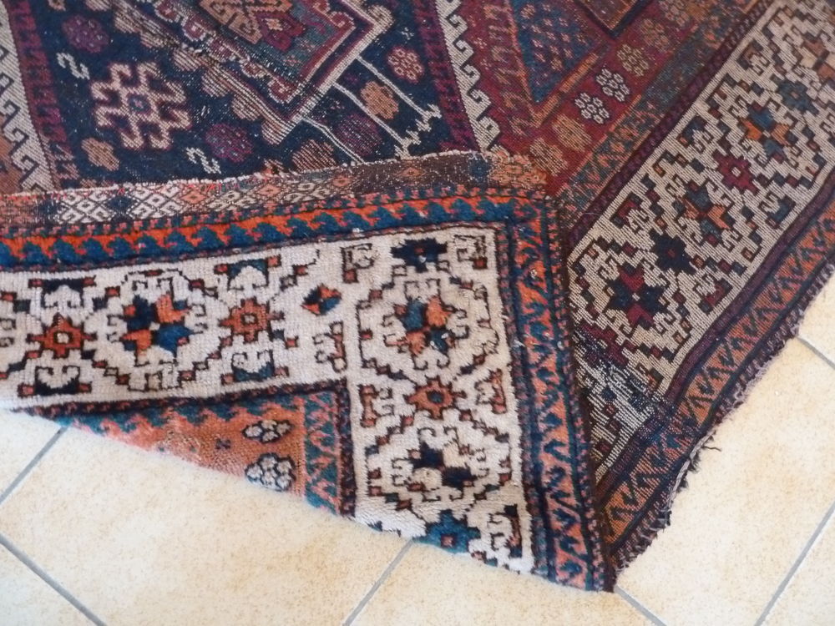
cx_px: 418
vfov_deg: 54.9
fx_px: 603
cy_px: 313
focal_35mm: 25
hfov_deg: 69.4
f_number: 3.3
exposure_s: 1/30
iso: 800
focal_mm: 4.1
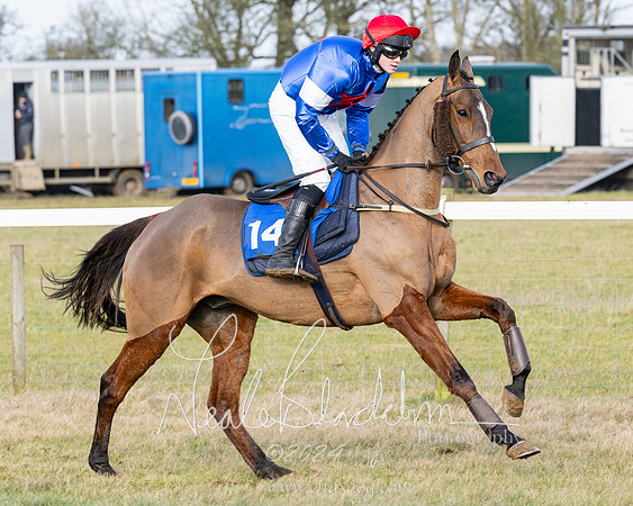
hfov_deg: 6.9
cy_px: 283
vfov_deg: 5.5
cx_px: 376
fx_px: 5238
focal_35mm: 280
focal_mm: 145
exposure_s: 1/1000
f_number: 5
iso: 400
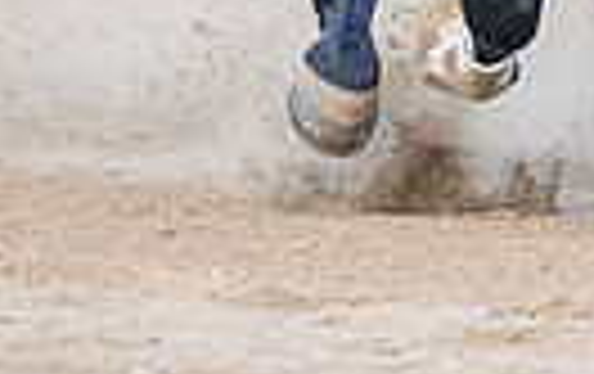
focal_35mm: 1202
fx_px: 19492
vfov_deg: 1.1
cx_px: 747
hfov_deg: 1.7
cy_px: -554
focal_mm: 175
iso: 2500
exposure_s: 1/2500
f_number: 2.8
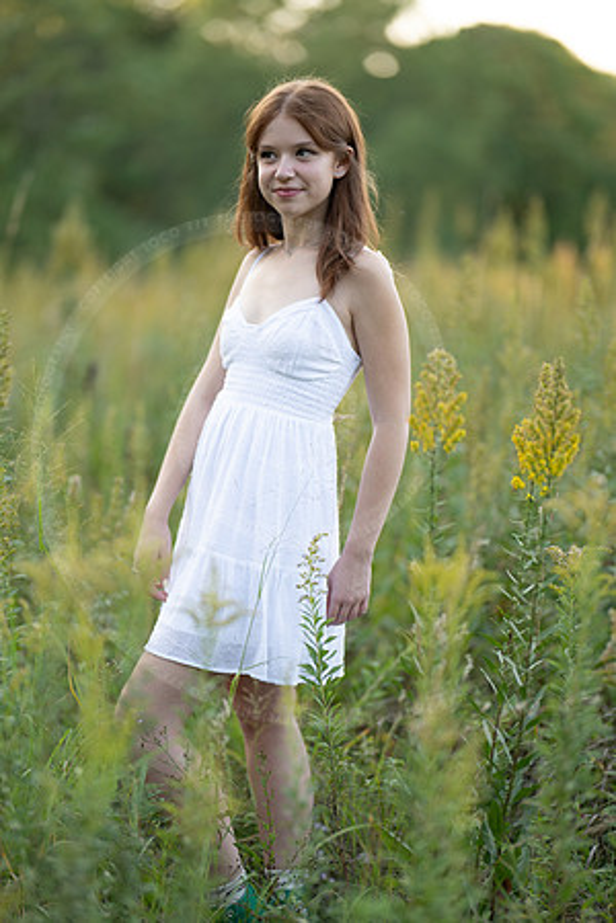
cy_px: 462
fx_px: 2181
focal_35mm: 85
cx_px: 308
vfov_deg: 23.9
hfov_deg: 16.1
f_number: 1.2
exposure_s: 1/800
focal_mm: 85
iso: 160
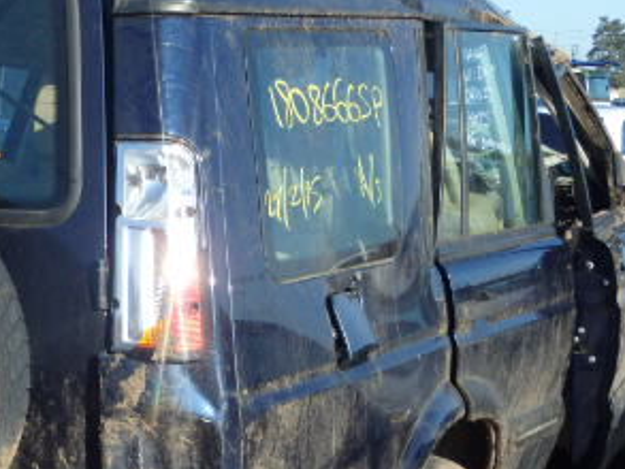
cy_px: 337
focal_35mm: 94
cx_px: 60
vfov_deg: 15.7
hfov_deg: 20.4
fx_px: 1698
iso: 125
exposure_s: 1/400
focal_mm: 7.7
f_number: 4.8
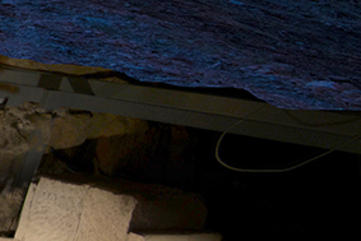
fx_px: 1134
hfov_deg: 10.0
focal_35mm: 113
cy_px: 518
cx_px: -855
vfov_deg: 10.8
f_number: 7.1
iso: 125
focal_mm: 16
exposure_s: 1/1.6
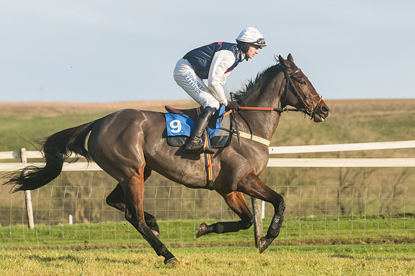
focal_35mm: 240
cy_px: 138
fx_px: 2765
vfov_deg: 5.7
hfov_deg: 8.6
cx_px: 208
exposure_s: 1/5000
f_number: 5
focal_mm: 160
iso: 400
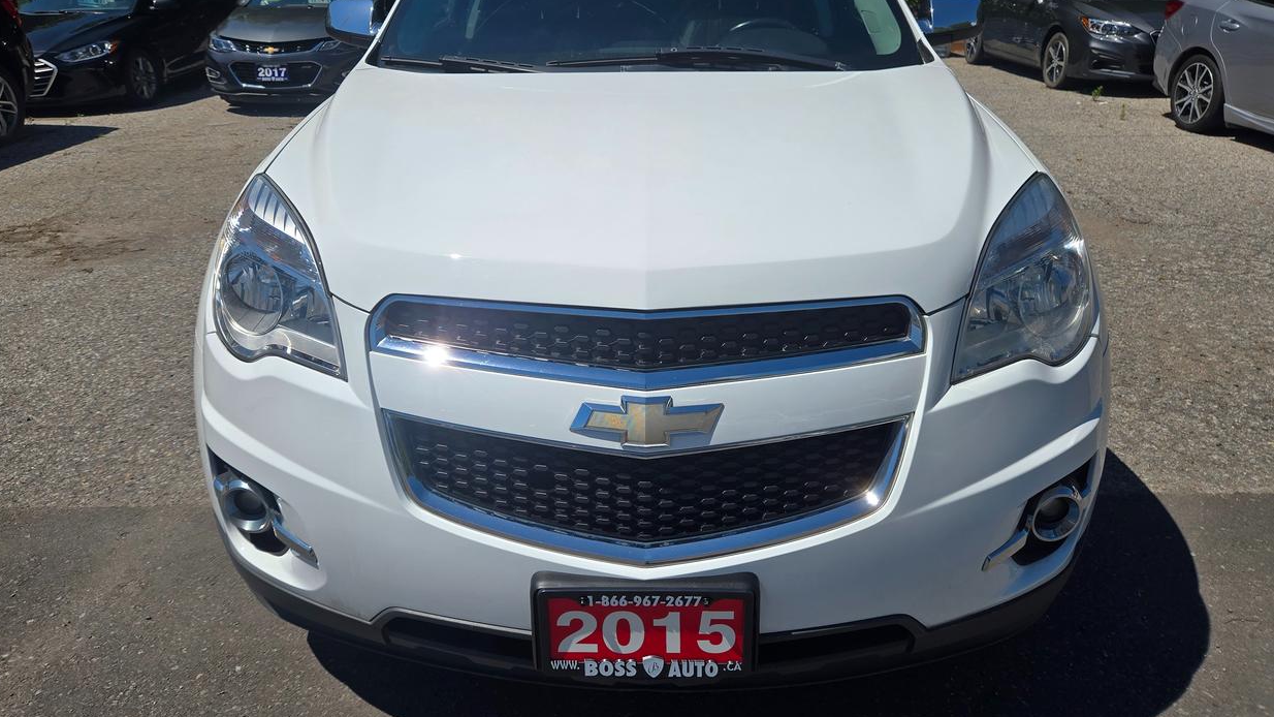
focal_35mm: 26
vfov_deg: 44.2
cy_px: 291
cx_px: 637
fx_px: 878
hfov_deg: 71.9
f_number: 1.8
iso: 25
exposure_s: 1/3924
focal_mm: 5.4
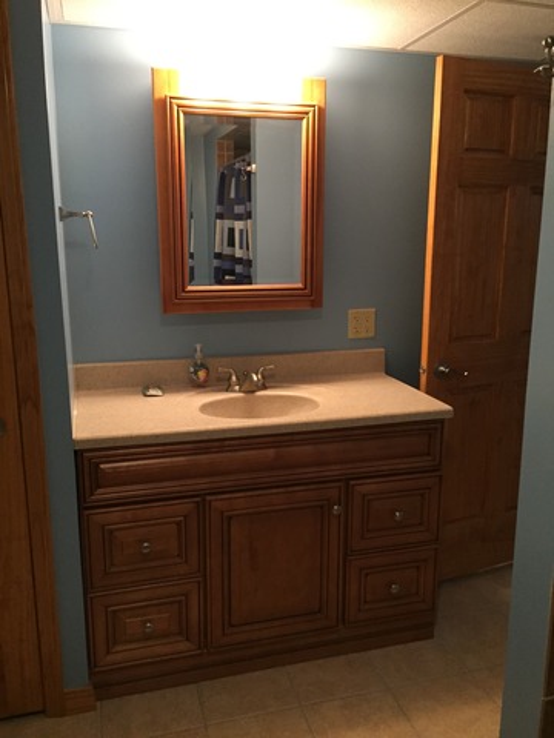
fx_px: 619
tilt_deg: -12.0
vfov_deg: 61.7
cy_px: 369
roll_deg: +0.7
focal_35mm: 29
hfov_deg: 48.2
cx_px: 277
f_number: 2.2
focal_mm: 4.15
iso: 250
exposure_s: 1/30
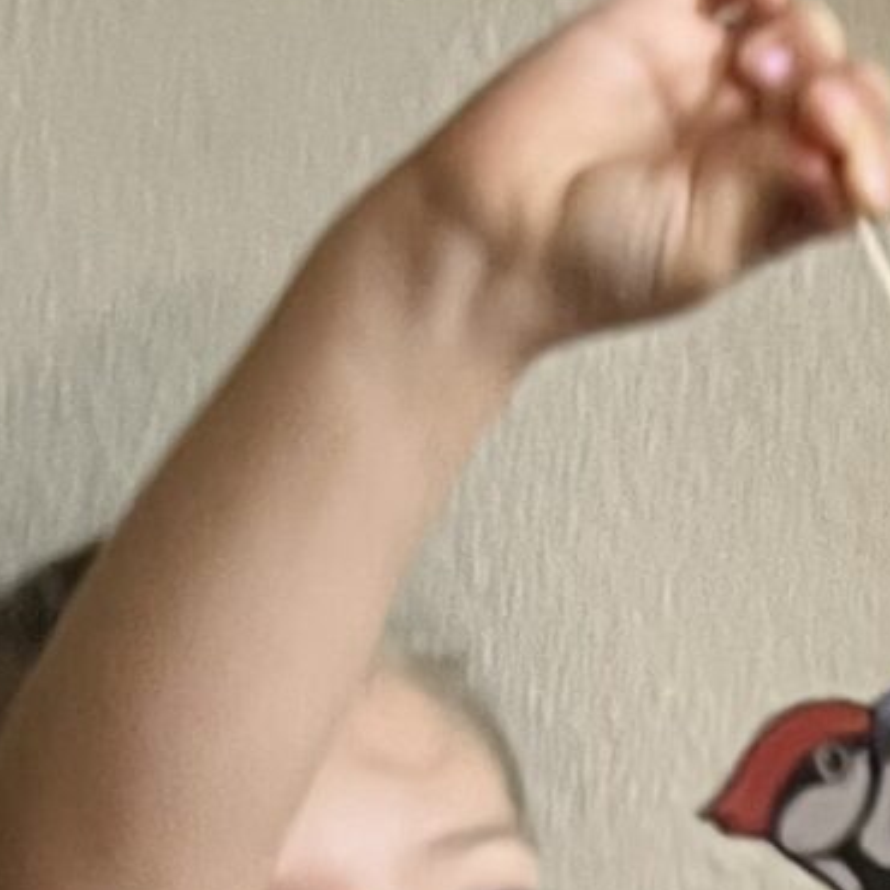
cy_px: 770
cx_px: 1924
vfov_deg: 10.9
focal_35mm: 159
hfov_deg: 10.0
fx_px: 4625
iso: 200
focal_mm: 5.1
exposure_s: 1/60
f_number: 1.6
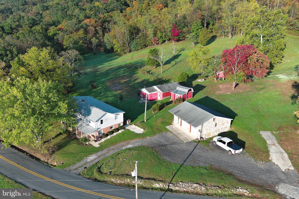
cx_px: 150
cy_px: 100
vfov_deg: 45.0
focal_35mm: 29
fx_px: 241
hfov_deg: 63.7
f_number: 2.8
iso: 100
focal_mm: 10.57
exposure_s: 1/370
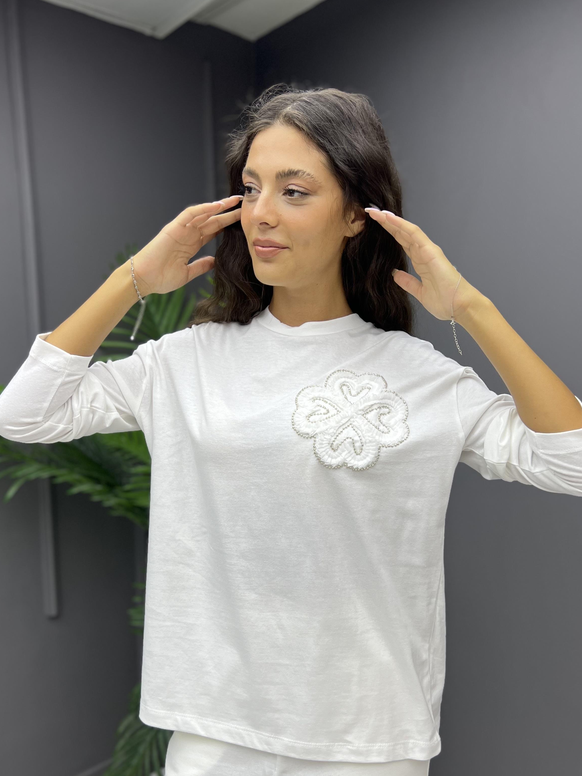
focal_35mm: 34
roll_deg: +0.1
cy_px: 460
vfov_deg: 53.6
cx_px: 289
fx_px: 762
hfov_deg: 41.8
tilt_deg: -10.6
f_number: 1.5
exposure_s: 1/454
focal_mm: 5.7
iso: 50
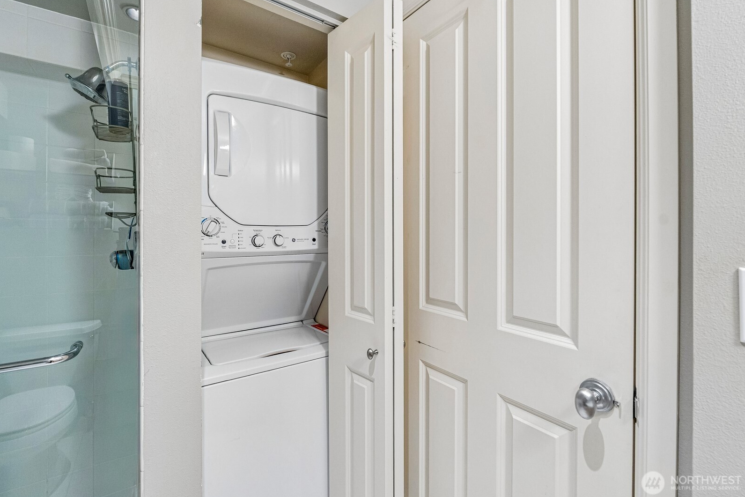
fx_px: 331
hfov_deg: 96.7
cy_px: 236
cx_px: 358
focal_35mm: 16
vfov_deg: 73.7
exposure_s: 1/3.33
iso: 250
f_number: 9
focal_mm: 10
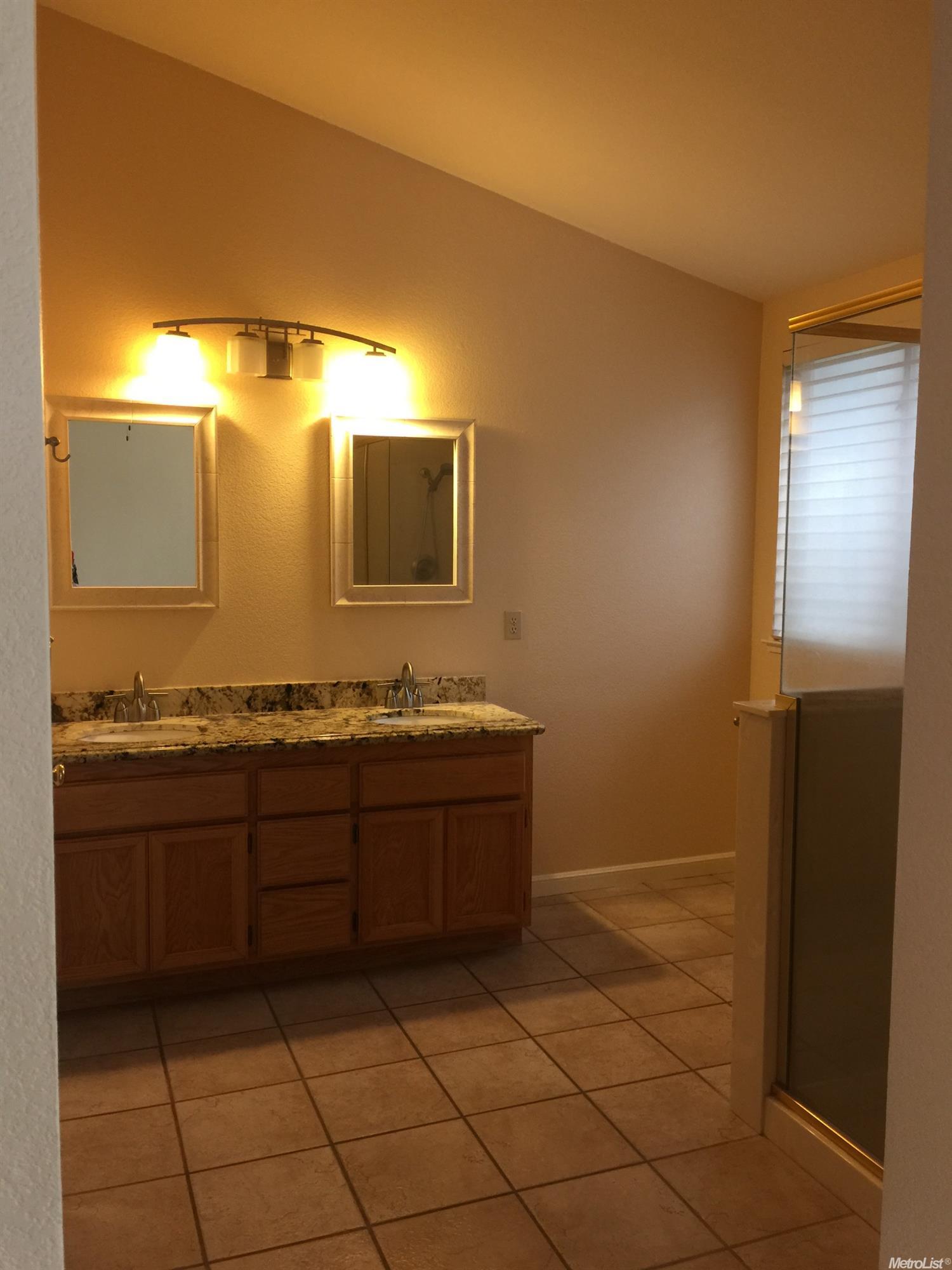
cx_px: 476
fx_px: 1063
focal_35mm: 29
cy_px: 635
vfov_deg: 61.7
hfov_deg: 48.2
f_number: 2.2
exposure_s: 1/15
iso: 64
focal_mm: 4.15
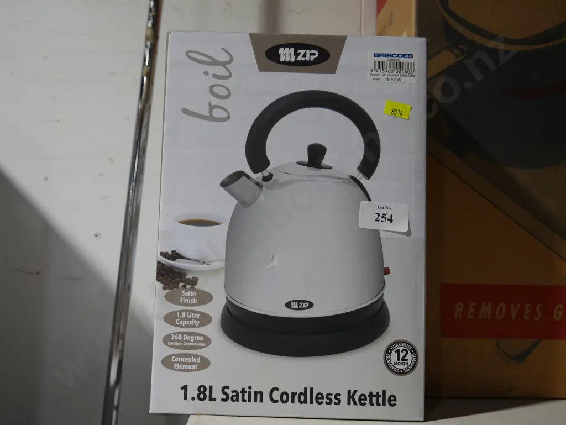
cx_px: 283
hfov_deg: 53.9
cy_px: 212
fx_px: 556
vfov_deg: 41.8
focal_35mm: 34
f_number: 4
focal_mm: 17
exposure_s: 1/60
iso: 250
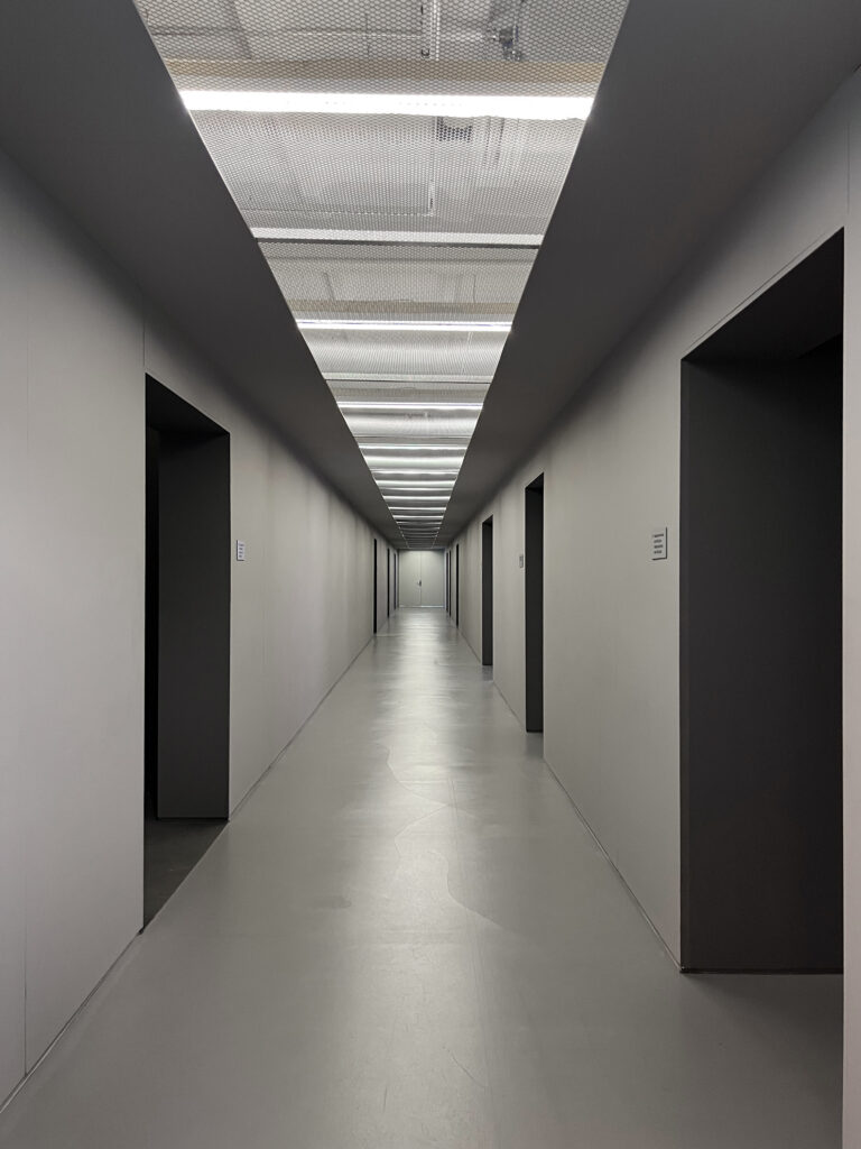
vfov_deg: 67.3
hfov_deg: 53.1
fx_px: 862
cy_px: 574
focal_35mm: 26
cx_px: 430
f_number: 1.5
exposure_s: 1/48
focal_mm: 5.7
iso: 250
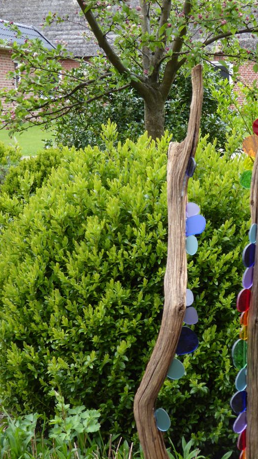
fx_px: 827
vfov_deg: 30.8
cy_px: 291
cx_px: 198
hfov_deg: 17.6
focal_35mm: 68
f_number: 3.8
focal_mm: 7.2
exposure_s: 1/60
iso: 125
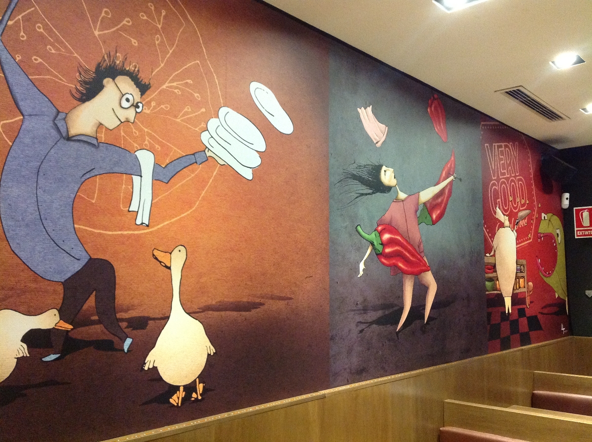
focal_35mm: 35
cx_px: 296
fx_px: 598
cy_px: 221
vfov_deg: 40.6
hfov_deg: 52.7
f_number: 2.4
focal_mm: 4.28
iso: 500
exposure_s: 1/15
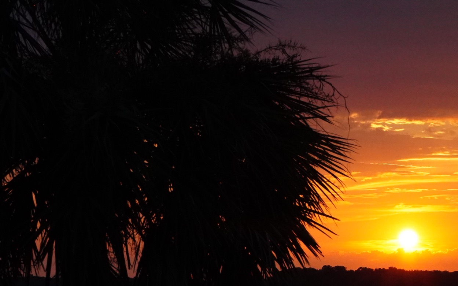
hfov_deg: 15.2
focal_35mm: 137
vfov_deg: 9.6
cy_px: 203
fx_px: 1710
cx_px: 311
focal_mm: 70
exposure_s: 1/8000
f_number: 9
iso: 10000
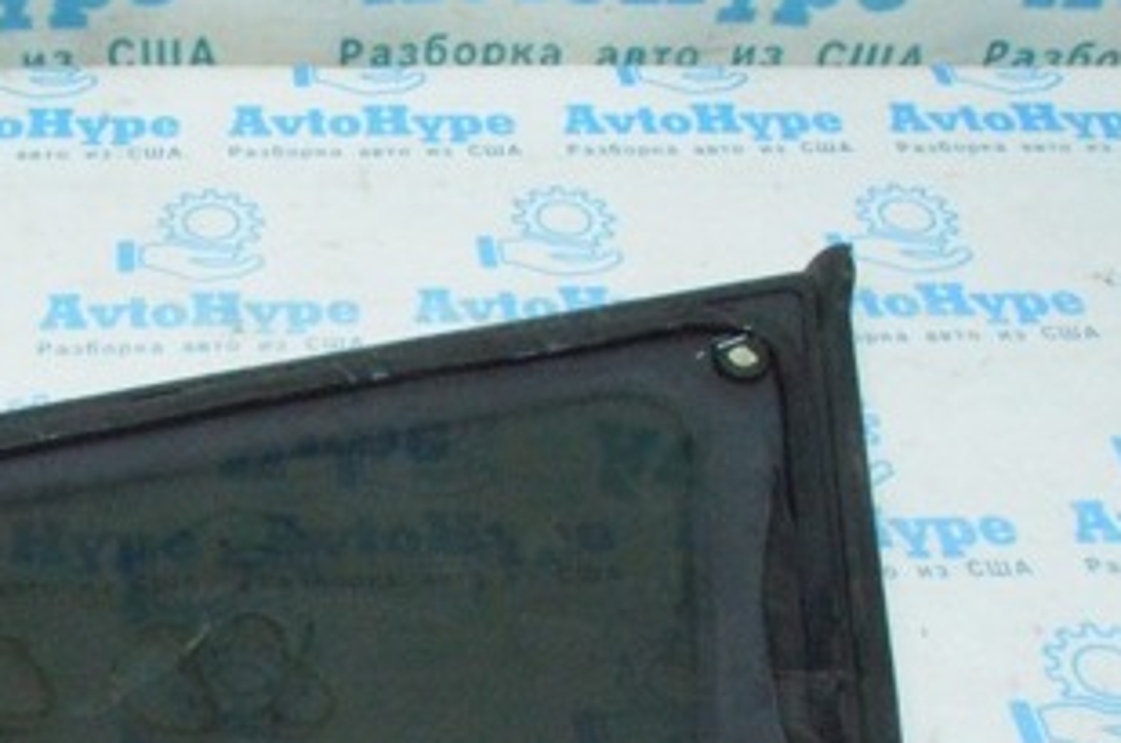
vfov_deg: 23.6
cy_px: 625
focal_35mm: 56
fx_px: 1741
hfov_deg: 34.5
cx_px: 203
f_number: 22
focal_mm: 18
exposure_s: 1/80
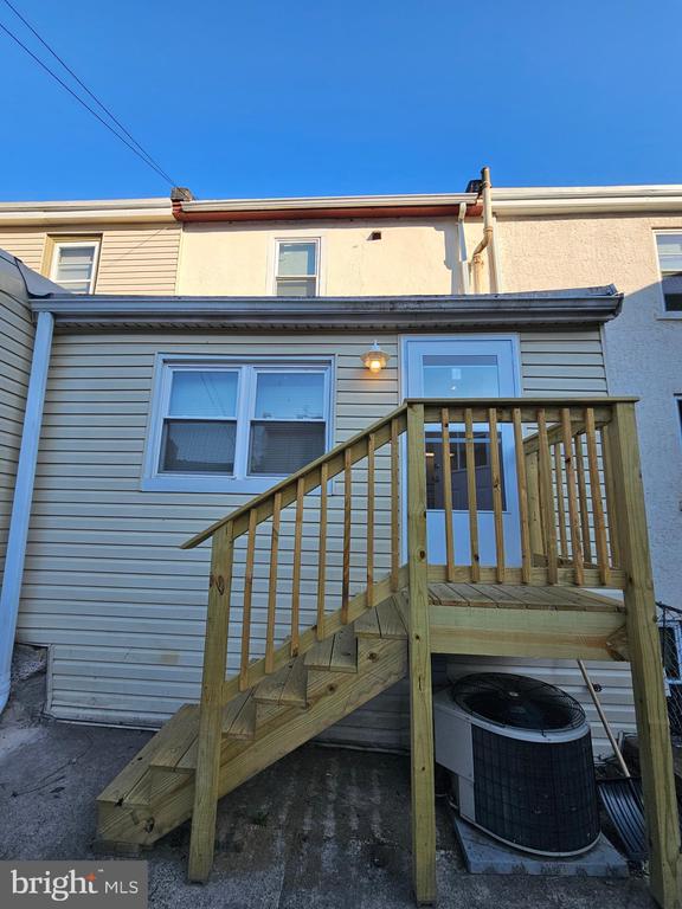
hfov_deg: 89.9
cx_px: 341
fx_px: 341
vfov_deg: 106.2
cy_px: 454
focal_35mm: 13
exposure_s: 1/1027
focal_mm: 2.2
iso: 50
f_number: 2.2
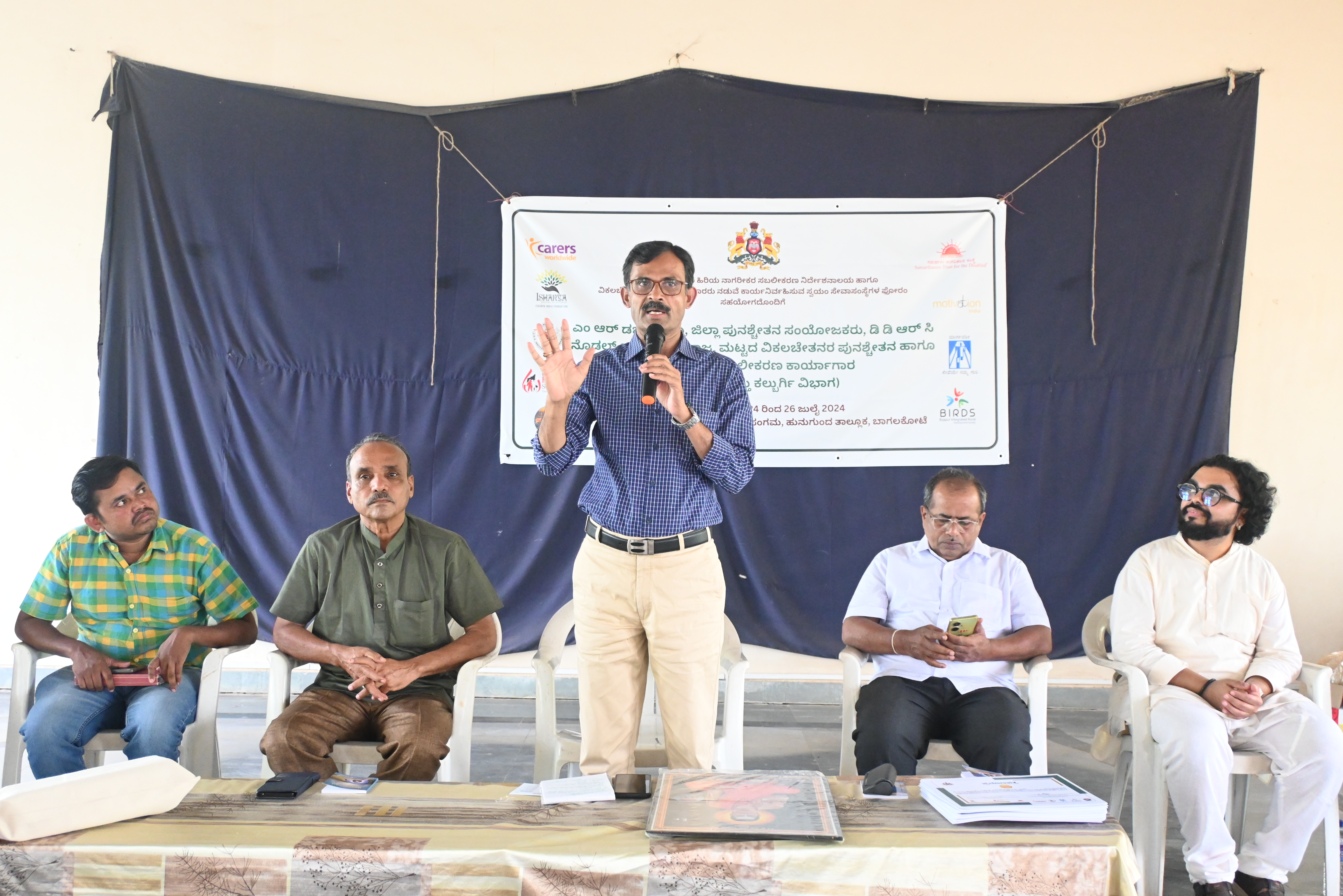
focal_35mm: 34
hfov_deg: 55.1
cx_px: 672
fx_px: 1287
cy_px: 448
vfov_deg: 38.4
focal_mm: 23
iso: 3200
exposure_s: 1/80
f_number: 4.2
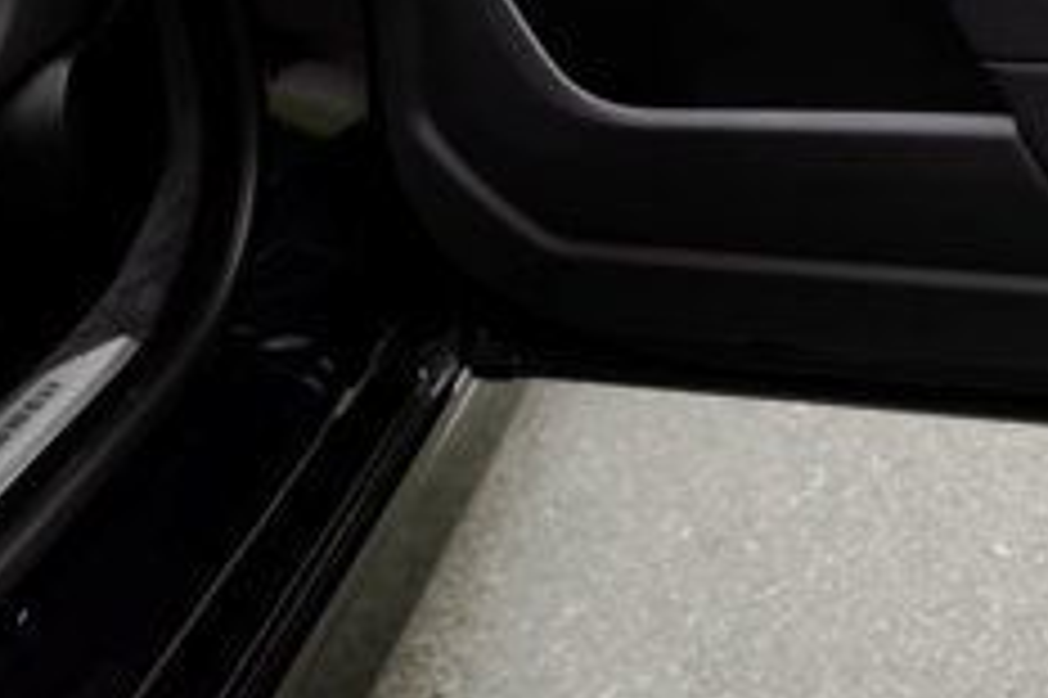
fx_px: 1920
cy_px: -241
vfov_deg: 18.9
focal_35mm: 66
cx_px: 1048
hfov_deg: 28.6
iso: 640
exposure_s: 1/200
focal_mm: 24
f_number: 5
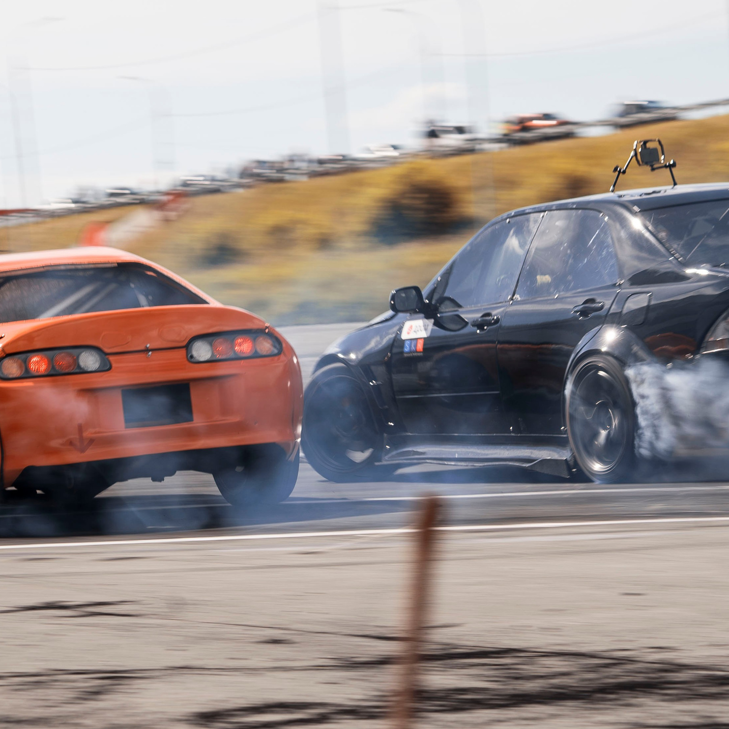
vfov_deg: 10.3
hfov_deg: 10.3
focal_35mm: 170
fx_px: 4050
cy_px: 363
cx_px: 298
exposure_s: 1/125
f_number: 10
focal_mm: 75
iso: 100
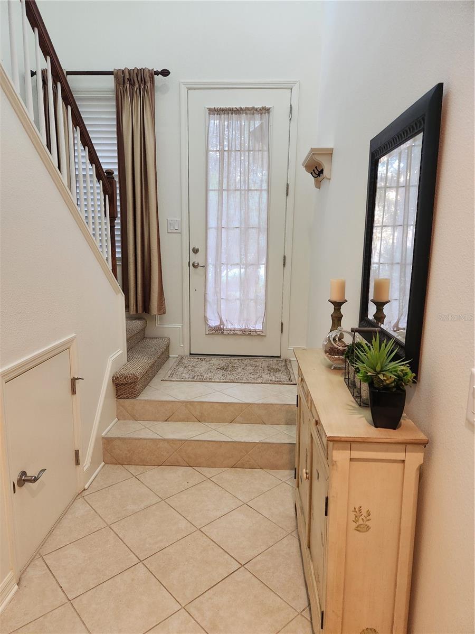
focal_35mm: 23
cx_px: 238
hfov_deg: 58.9
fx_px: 421
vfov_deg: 73.9
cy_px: 317
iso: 500
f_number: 1.8
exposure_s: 1/120
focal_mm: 5.4
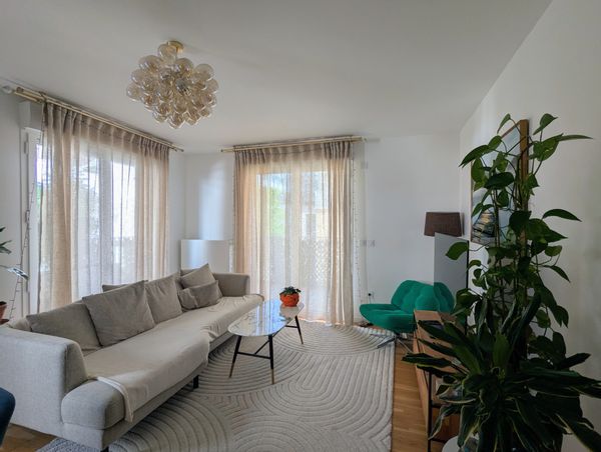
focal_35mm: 16
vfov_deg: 78.3
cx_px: 300
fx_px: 278
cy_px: 226
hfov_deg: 94.4
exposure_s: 1/111
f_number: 2.2
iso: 55
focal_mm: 2.35
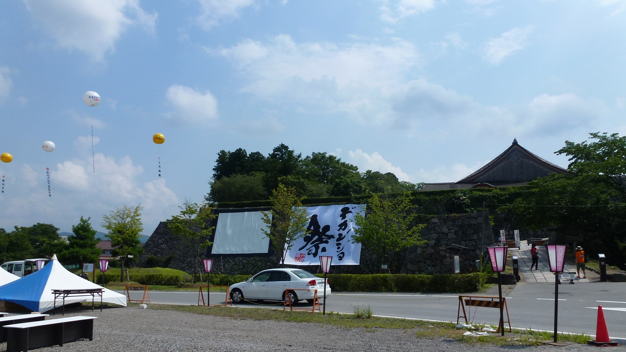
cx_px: 309
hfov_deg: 69.9
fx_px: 448
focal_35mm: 27
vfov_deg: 42.6
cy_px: 220
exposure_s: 1/1300
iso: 100
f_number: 4
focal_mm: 4.3
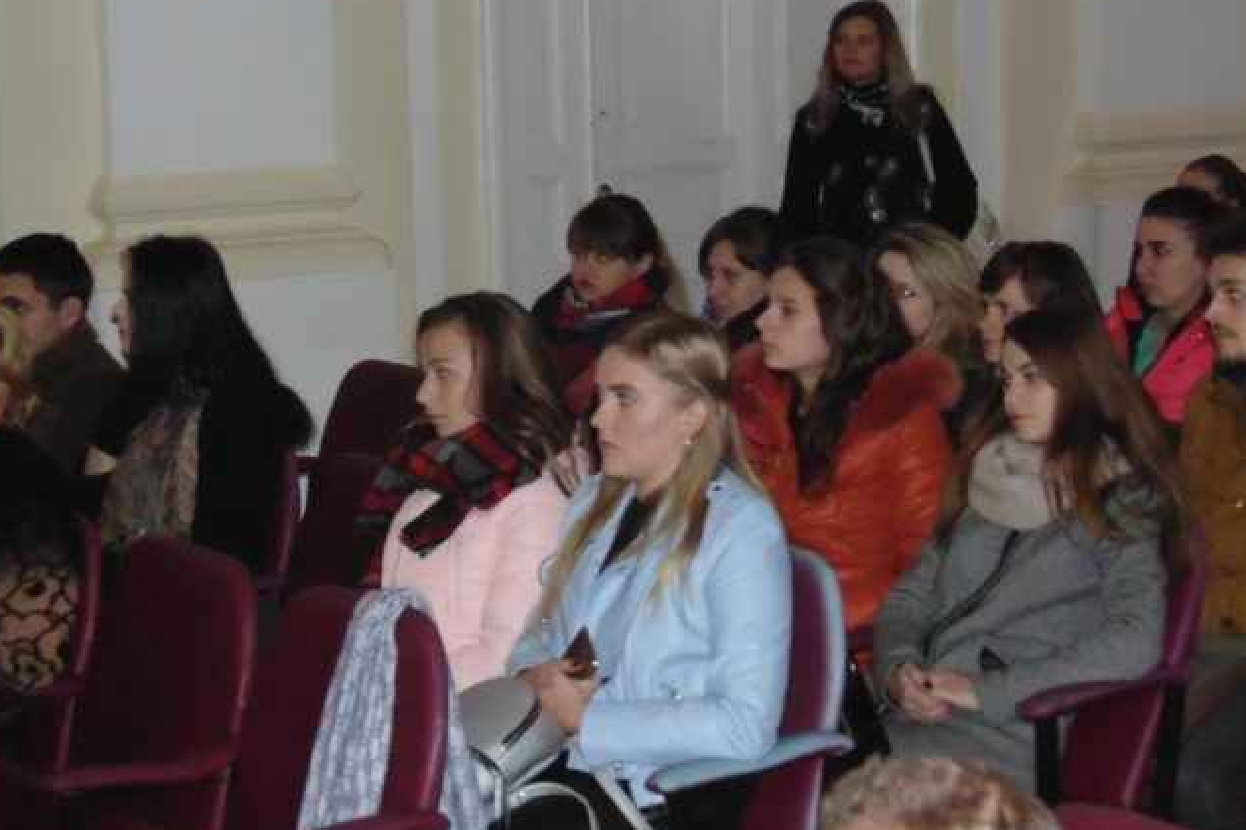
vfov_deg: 15.0
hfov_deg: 22.4
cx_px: 615
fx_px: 3149
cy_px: 412
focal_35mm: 91
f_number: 4.2
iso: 640
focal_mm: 14.6
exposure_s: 1/60
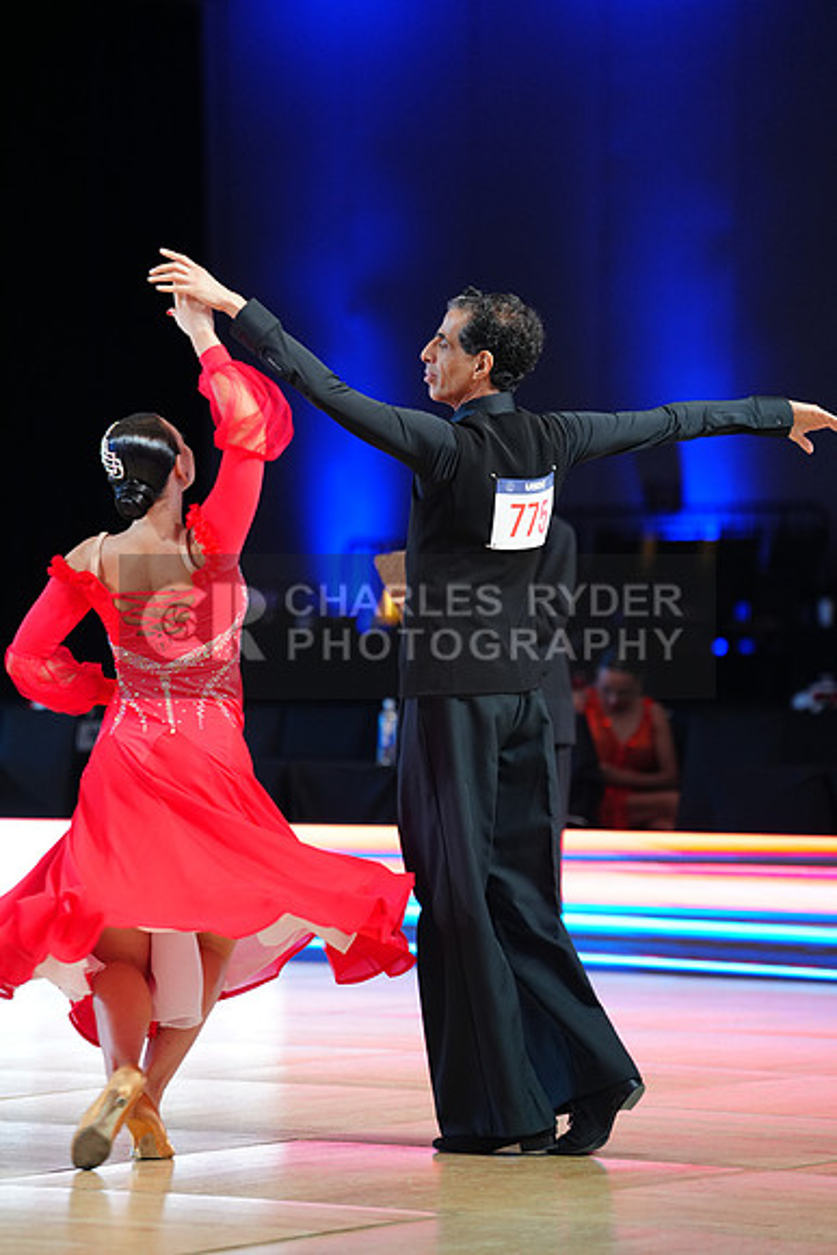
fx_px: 5263
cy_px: 628
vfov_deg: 13.6
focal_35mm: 151
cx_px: 418
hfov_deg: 9.1
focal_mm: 151
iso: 1250
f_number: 2.8
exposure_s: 1/400
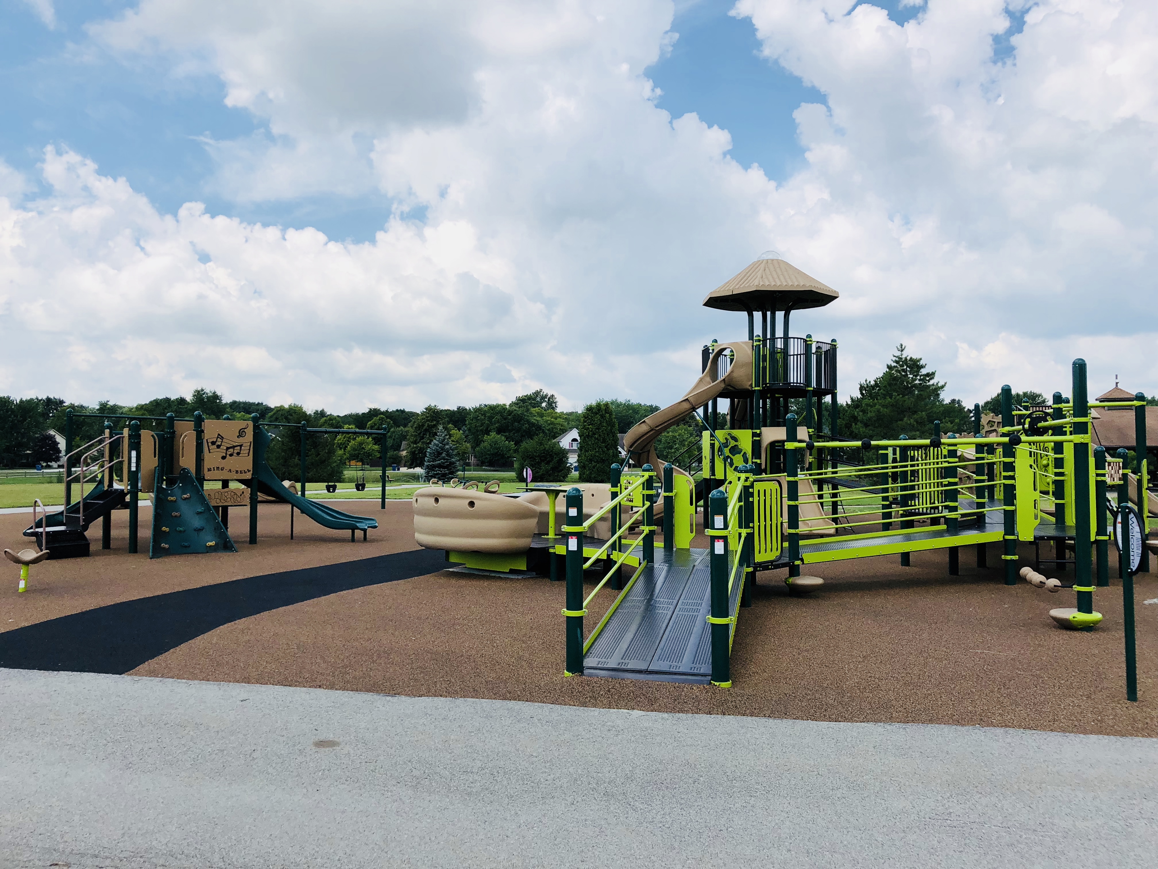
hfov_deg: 63.4
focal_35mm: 28
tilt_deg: +2.4
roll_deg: -0.4
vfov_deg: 49.7
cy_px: 434
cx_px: 579
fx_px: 937
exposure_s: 1/2667
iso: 20
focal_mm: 4
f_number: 1.8
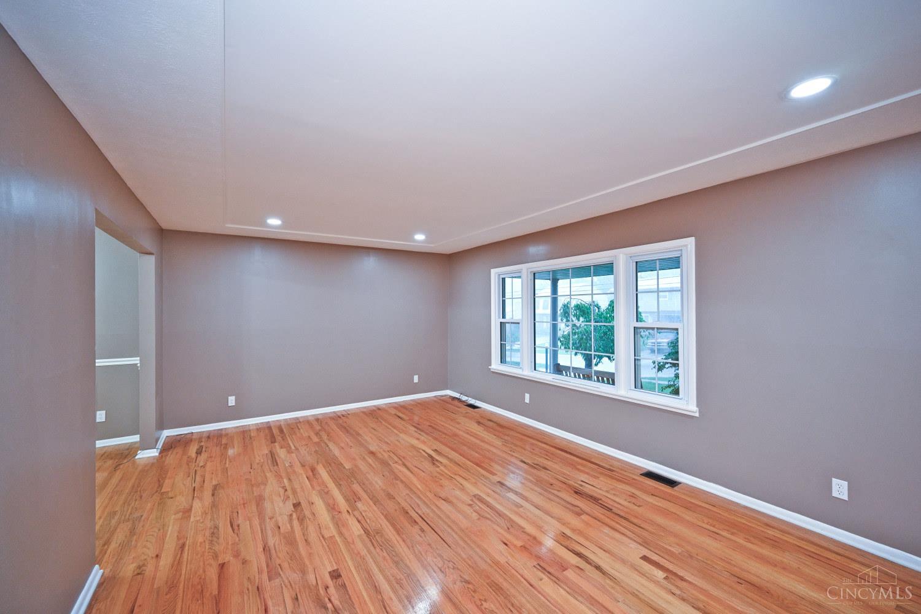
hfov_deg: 104.3
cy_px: 307
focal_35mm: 14
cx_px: 460
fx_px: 358
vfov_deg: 81.2
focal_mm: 14
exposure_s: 1/60
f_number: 4
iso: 800
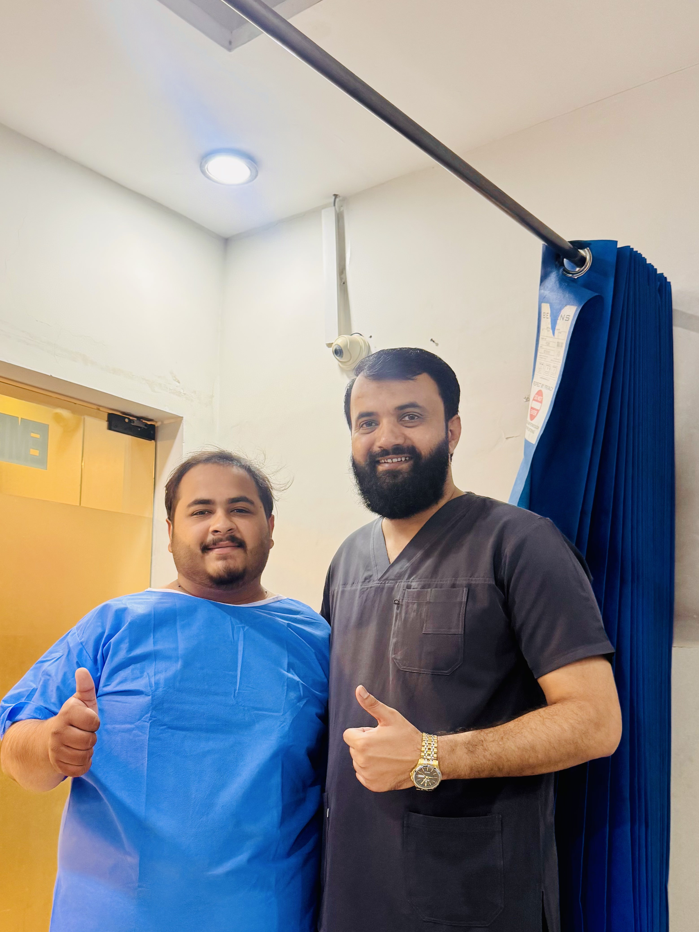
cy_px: 579
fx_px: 888
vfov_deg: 54.8
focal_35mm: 33
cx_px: 308
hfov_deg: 42.9
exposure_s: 1/50
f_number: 1.78
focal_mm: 6.76
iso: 250
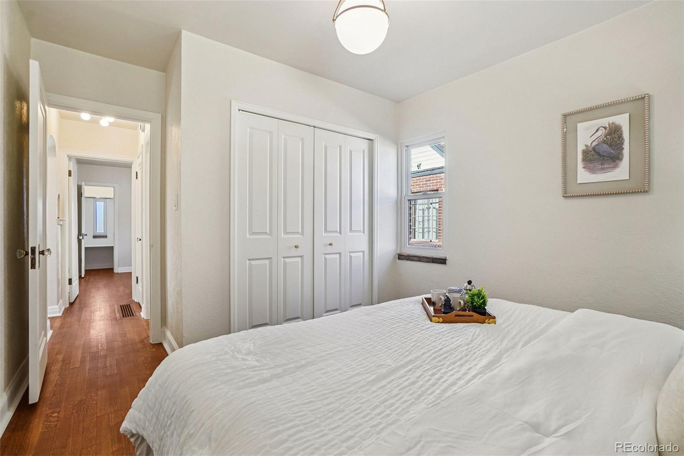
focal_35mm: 15
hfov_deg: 100.4
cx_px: 342
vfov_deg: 77.3
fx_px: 285
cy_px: 228
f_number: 8
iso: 400
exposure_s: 1/30
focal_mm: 10
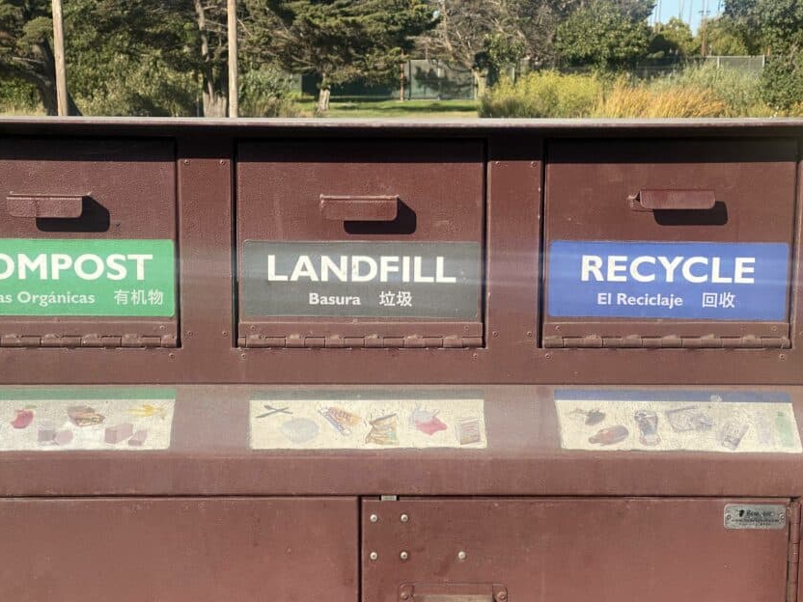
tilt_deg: -9.8
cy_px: 340
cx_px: 369
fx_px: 1485
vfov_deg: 22.9
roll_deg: -0.9
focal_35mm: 64
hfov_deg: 30.3
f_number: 2
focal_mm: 6
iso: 20
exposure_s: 1/1261
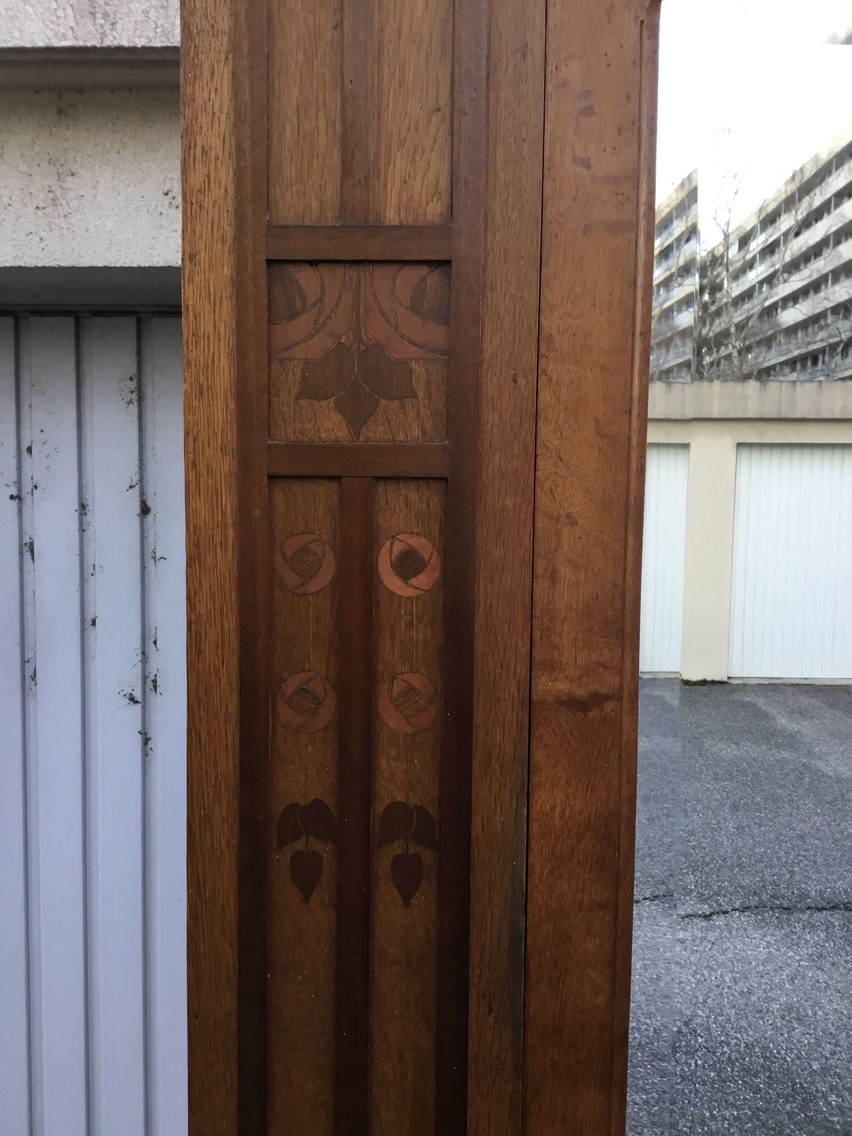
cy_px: 568
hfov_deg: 45.4
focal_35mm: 31
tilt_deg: -4.7
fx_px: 1017
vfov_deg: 58.4
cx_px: 426
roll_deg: +0.2
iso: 25
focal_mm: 3.3
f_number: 2.4
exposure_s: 1/33
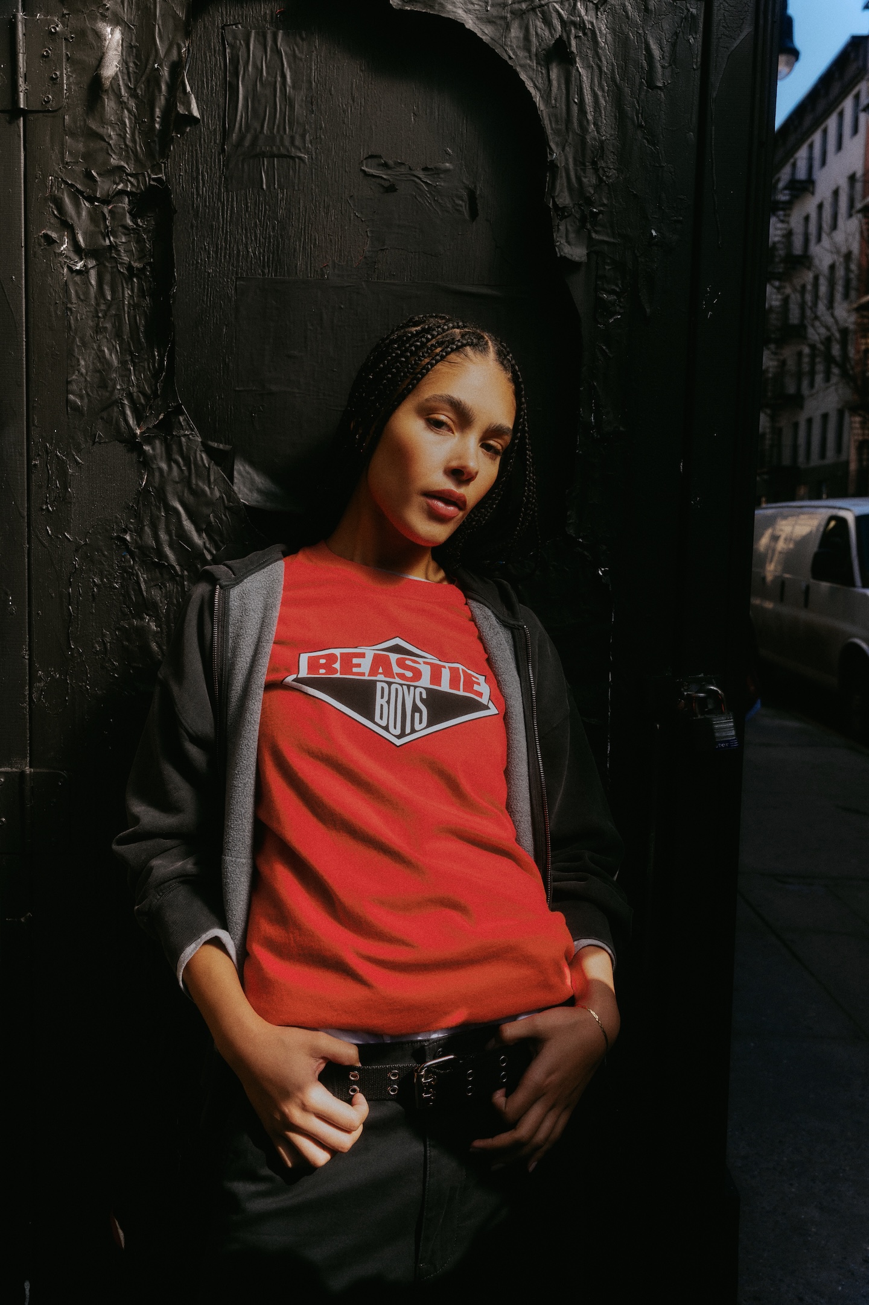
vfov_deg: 57.3
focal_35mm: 33
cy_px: 652
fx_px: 1196
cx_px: 434
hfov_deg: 39.9
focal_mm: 33
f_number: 8
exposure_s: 1/160
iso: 160
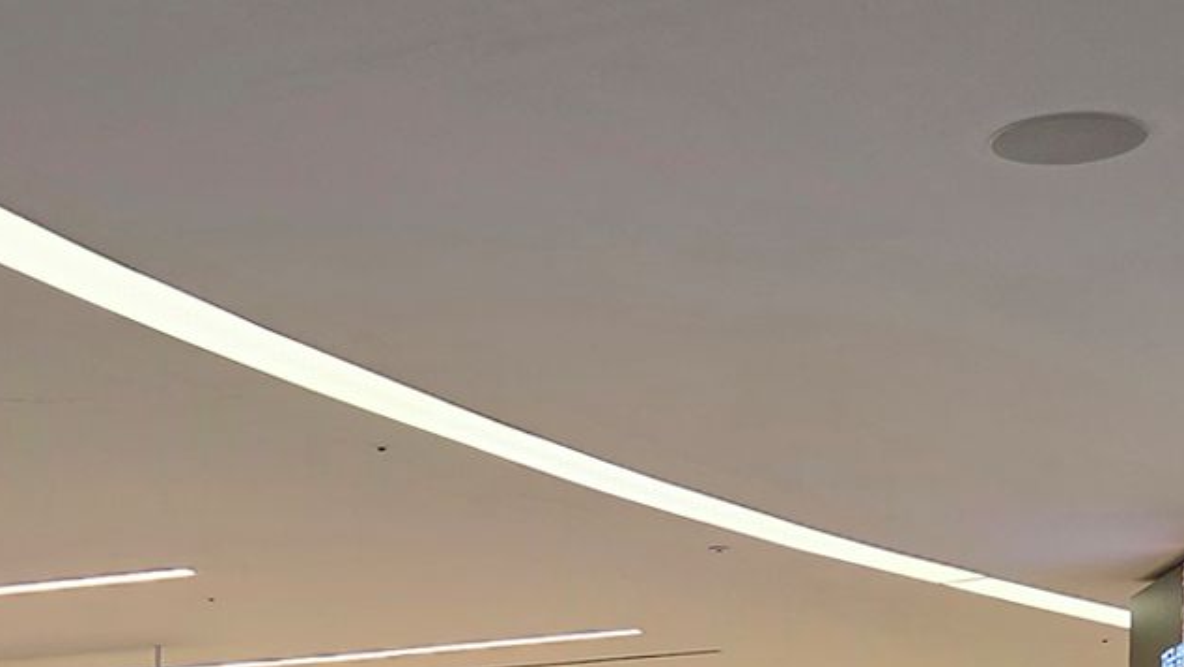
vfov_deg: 14.0
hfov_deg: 26.8
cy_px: 1087
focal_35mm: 79
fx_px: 2481
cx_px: 571
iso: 125
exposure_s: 1/120
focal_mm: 5.4
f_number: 1.8
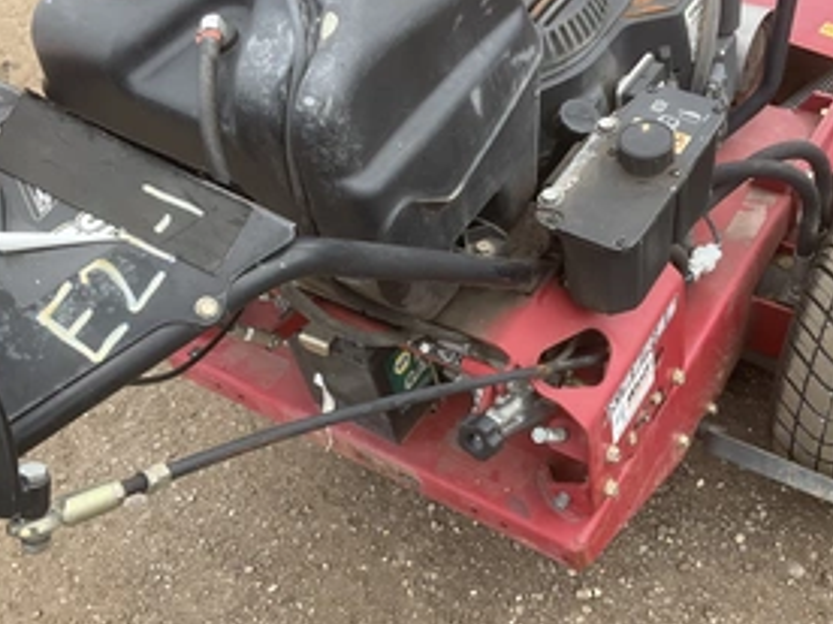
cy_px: 289
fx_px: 1011
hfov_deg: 44.5
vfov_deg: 34.3
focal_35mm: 42
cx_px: 510
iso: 25
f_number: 1.8
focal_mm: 3
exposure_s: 1/406
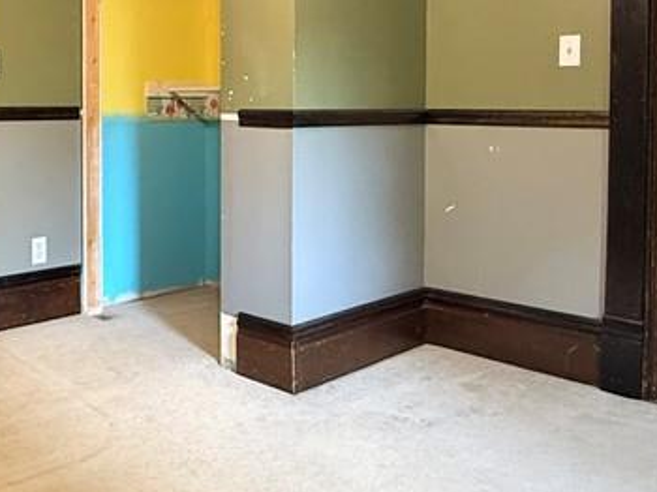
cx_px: 98
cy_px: 116
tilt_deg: -1.1
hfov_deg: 42.9
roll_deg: -0.4
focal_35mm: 41
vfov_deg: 34.3
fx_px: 778
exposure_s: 1/60
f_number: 2.2
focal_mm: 2.22
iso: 640
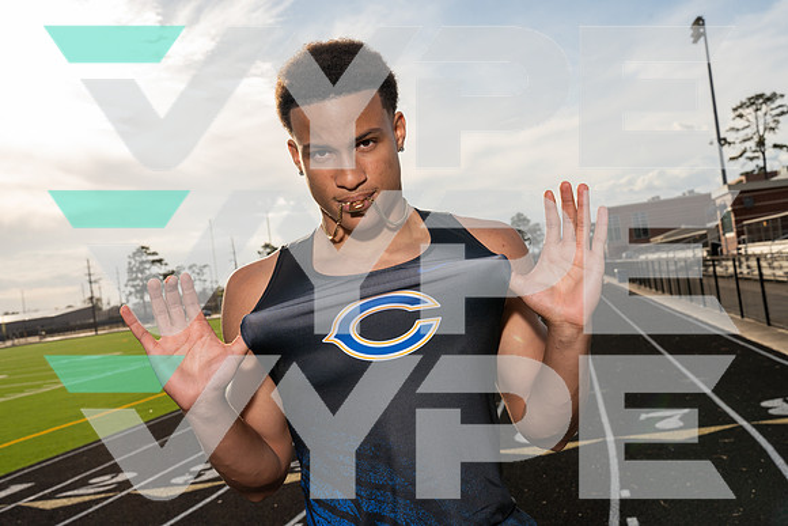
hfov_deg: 44.5
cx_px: 394
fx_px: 963
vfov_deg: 30.5
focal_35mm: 44
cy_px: 263
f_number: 10
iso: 160
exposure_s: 1/250
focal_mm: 44
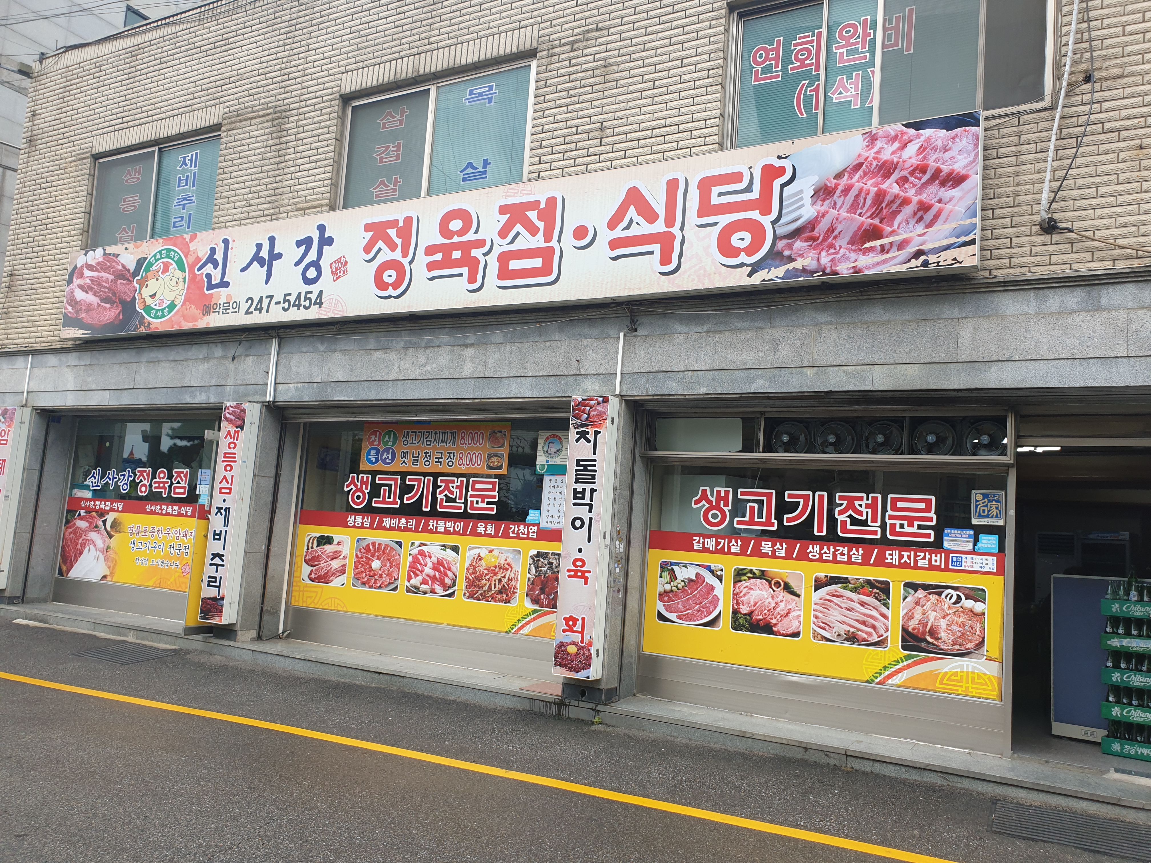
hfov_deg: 67.3
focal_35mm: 26
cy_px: 432
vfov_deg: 53.1
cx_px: 576
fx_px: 865
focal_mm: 4.3
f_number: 2.4
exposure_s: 1/369
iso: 50
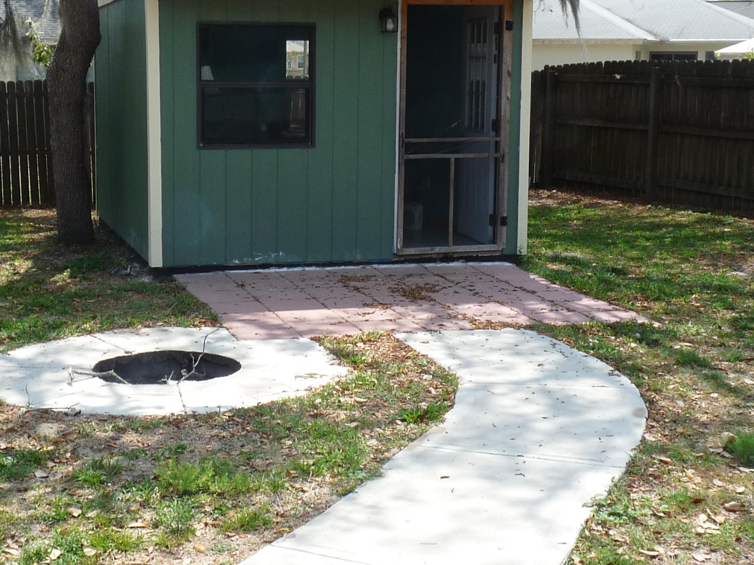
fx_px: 1220
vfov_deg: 26.1
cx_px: 325
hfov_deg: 34.3
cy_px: 248
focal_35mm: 56
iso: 100
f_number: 5
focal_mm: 4.8
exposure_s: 1/250
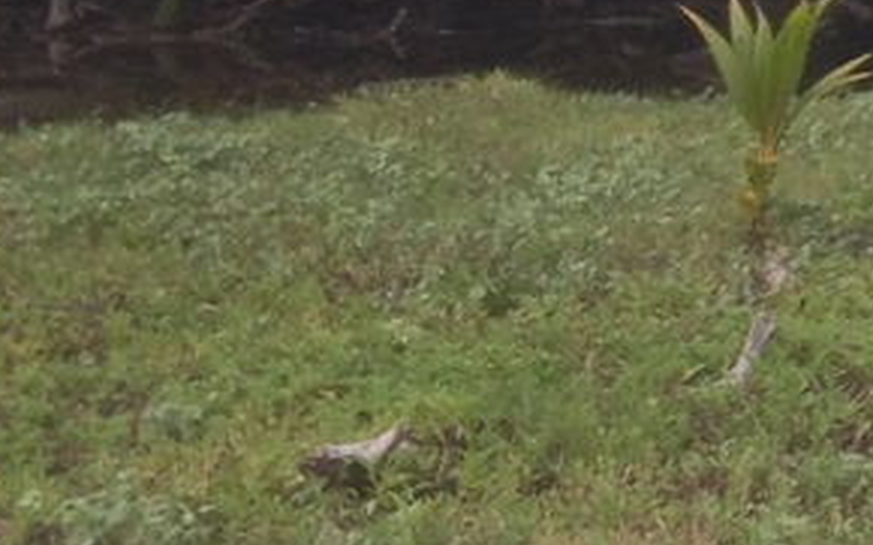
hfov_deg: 9.0
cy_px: -548
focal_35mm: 205
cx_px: 2222
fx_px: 4875
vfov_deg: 6.2
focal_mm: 4.28
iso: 50
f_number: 2.4
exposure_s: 1/175
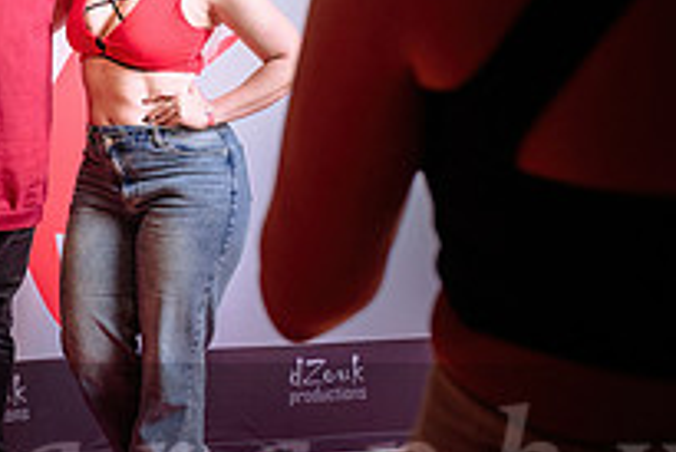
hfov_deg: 20.7
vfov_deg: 13.8
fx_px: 1841
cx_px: 177
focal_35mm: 98
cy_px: 40
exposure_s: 1/125
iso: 200
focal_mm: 29.5
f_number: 4
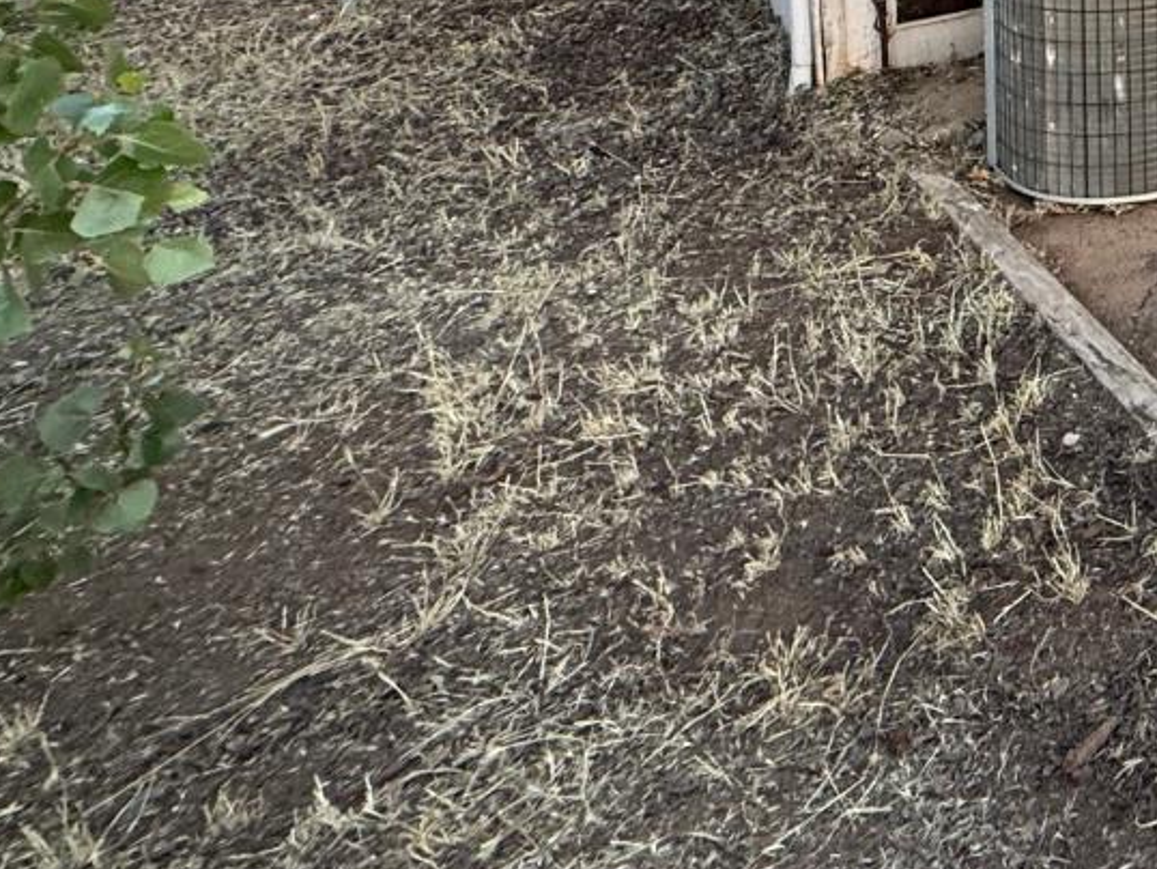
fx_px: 1304
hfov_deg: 34.3
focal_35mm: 39
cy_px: -330
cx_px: 1499
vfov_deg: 28.4
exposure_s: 1/99
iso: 80
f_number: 2.2
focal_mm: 2.22
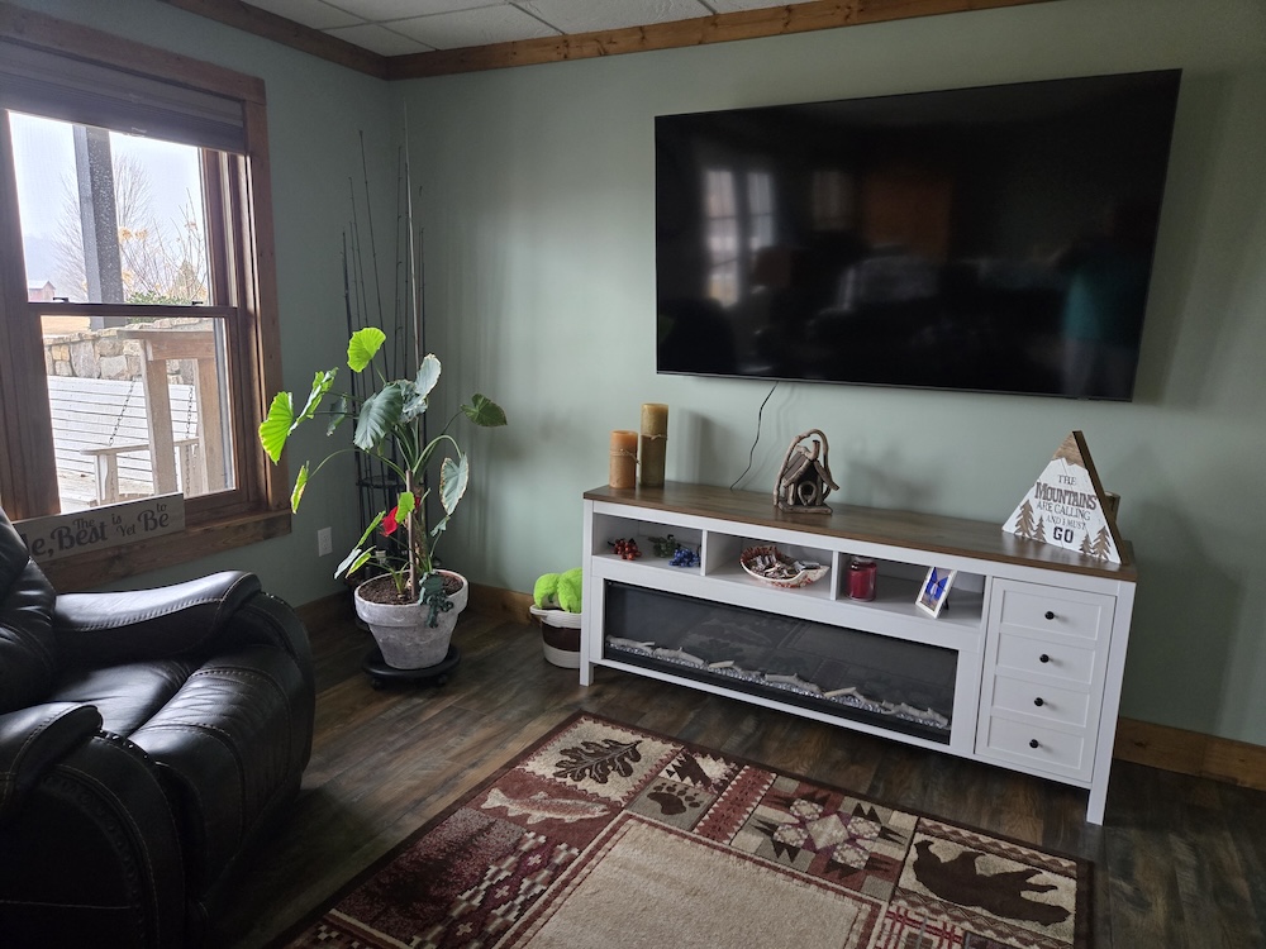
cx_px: 633
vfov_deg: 58.9
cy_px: 474
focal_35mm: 23
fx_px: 841
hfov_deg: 73.9
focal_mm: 5.4
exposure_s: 1/60
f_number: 1.8
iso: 640
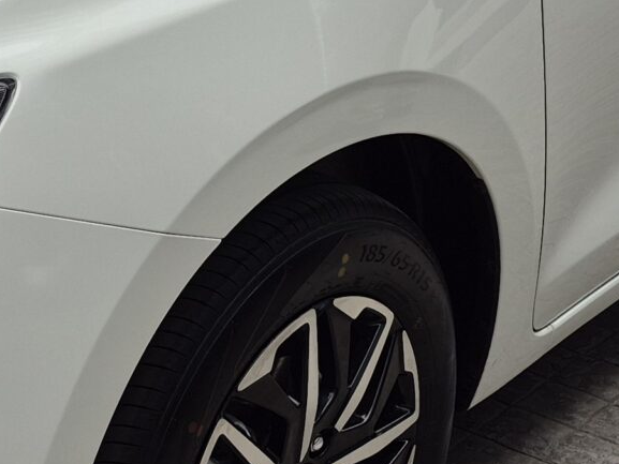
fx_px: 1824
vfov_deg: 14.3
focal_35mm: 102
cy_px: 33
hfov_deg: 19.2
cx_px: 201
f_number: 1.8
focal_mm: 5.4
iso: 25
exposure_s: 1/762
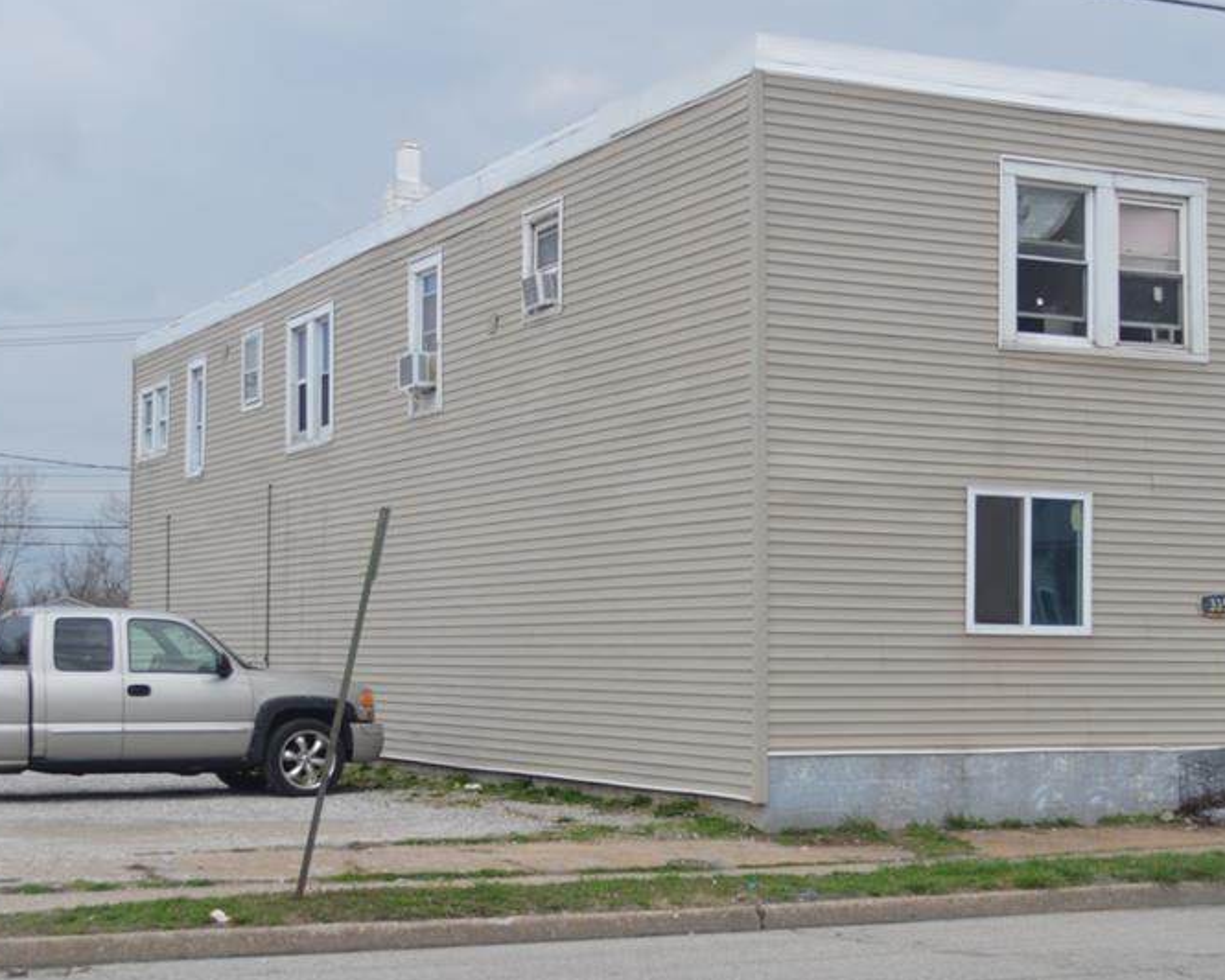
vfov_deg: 23.5
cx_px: 770
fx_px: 2357
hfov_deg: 29.0
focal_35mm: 65
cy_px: 558
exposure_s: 1/125
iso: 125
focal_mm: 30
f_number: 5.6
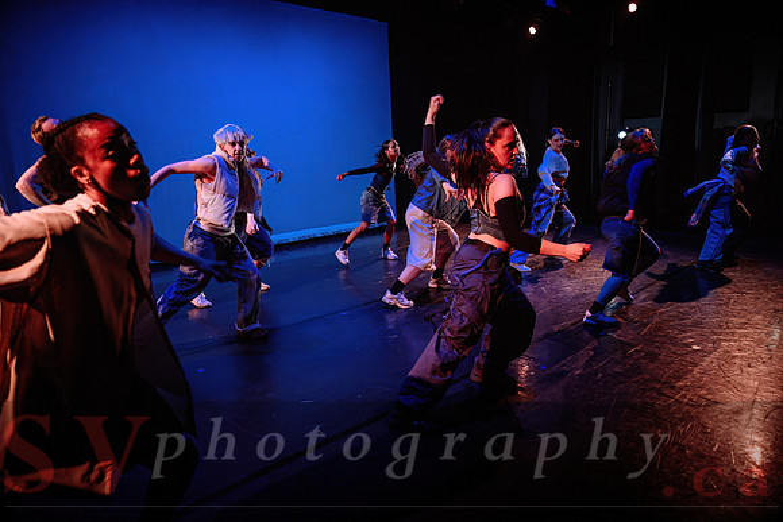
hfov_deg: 73.7
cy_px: 261
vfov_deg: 53.2
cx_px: 392
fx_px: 522
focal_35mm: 24
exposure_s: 1/300
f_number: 2.8
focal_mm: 24
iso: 1600
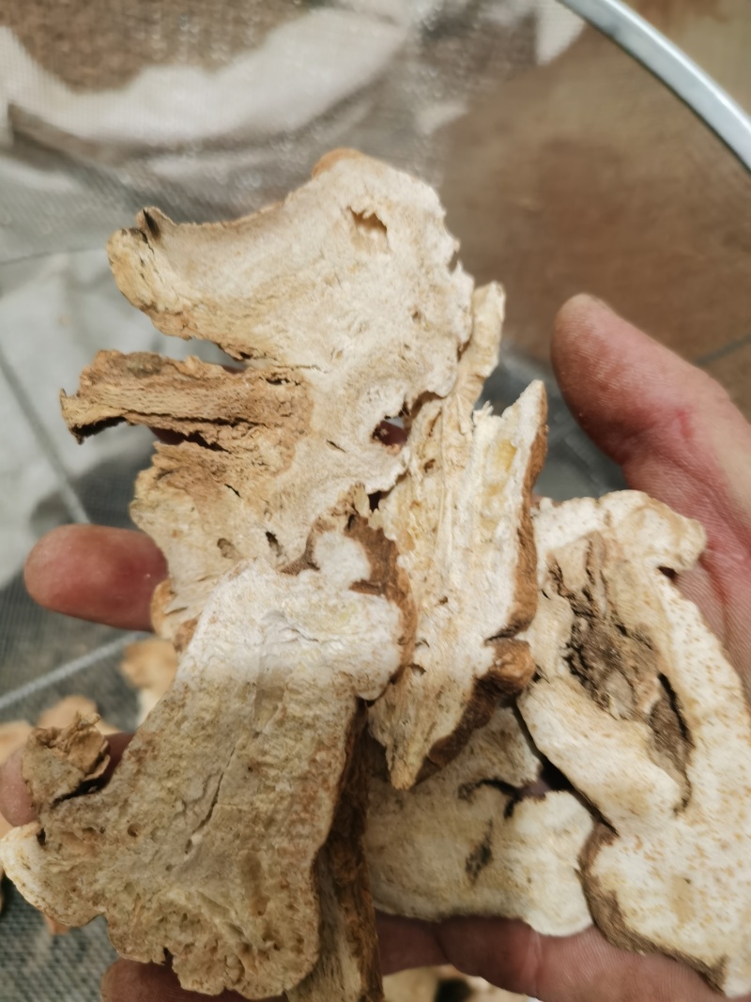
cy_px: 501
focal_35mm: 27
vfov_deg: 65.3
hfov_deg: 51.3
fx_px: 781
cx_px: 376
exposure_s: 1/36
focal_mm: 5.58
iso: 320
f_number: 1.8
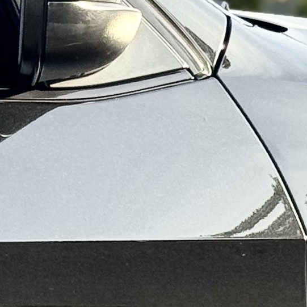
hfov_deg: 5.5
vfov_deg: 5.5
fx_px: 3171
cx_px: 63
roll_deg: +0.3
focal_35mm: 316
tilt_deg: -6.0
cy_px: 358
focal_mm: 6.76
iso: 64
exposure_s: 1/995
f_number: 1.78
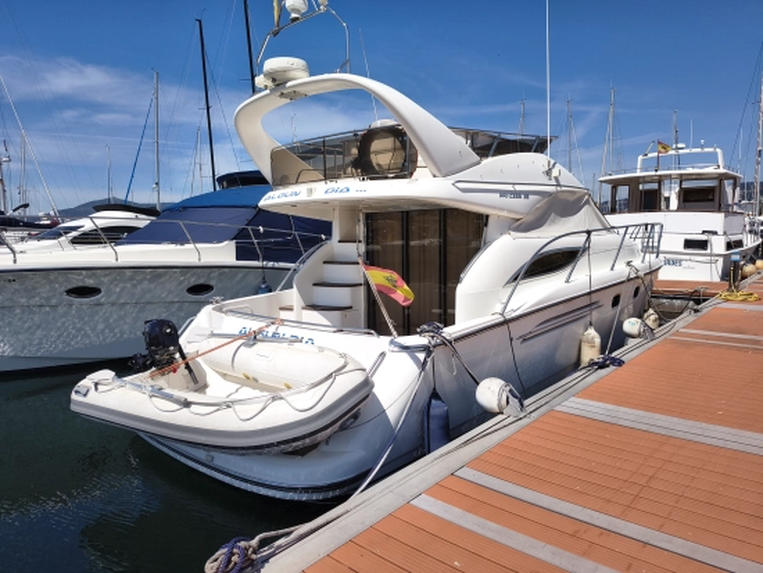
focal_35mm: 24
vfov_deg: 56.9
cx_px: 382
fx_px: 529
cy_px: 286
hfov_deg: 71.6
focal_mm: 5.56
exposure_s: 1/3367
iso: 101
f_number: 1.8
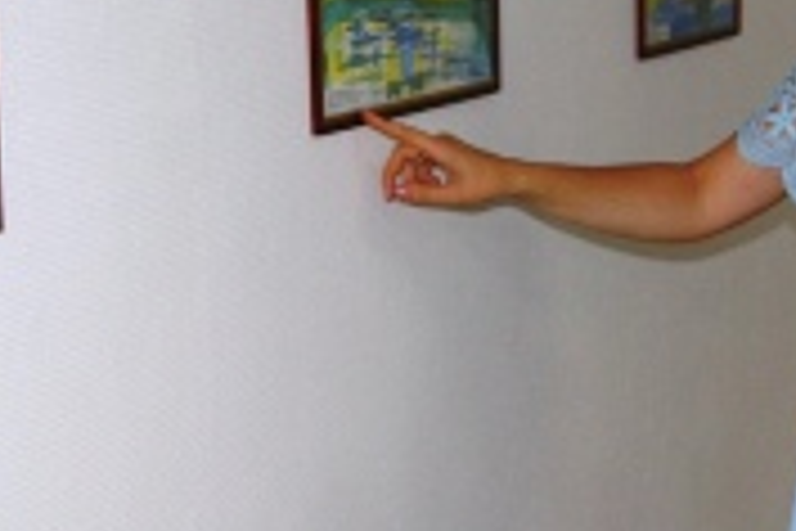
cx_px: 531
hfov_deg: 22.3
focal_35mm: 91
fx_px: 2012
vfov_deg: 14.9
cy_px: 101
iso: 400
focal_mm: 24
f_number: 4
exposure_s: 1/160
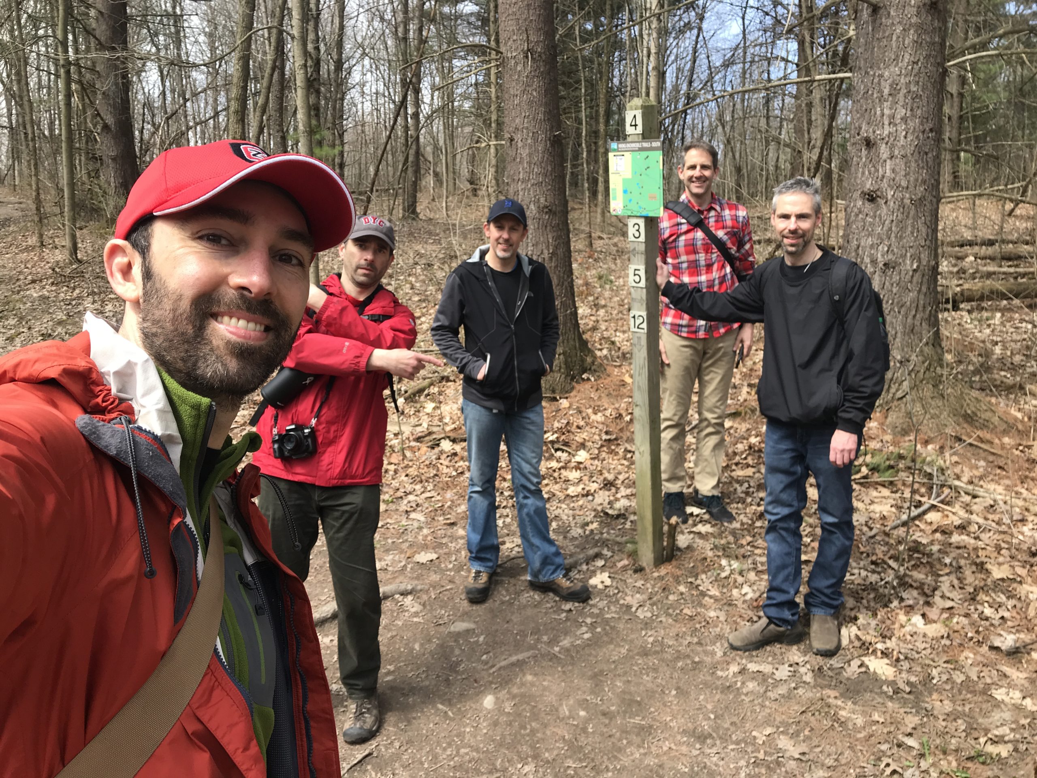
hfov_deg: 63.4
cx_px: 518
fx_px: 839
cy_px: 389
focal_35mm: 28
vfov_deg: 49.7
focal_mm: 3.99
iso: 20
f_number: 1.8
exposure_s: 1/424
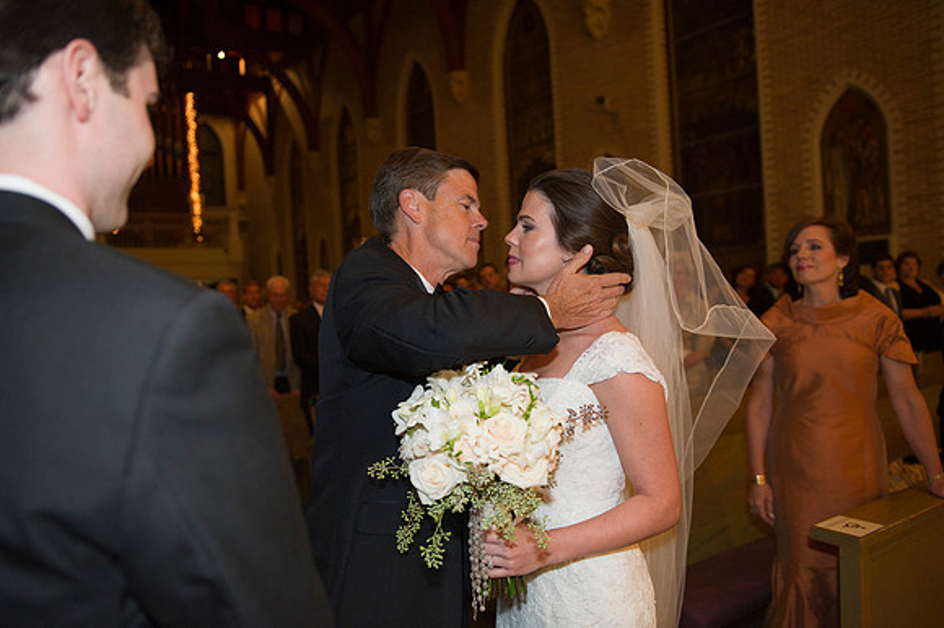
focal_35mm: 28
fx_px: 734
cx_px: 472
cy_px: 314
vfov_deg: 46.4
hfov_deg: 65.5
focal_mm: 28
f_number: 3.2
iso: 1600
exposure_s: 1/100
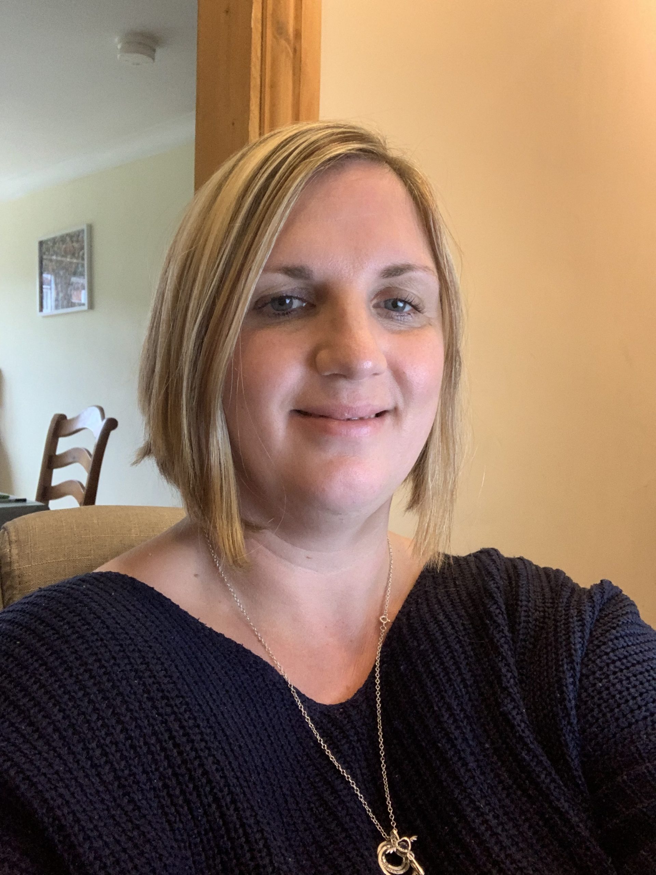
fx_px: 809
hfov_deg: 44.2
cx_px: 328
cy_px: 438
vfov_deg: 56.8
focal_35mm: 32
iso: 250
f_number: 2.2
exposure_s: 1/33
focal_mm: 2.87
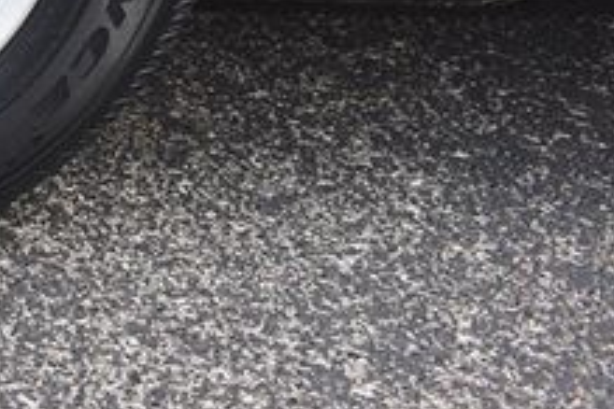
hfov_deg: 22.3
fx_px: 1347
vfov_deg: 16.0
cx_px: -236
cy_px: -178
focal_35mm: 79
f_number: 5.6
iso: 220
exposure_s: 1/250
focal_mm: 18
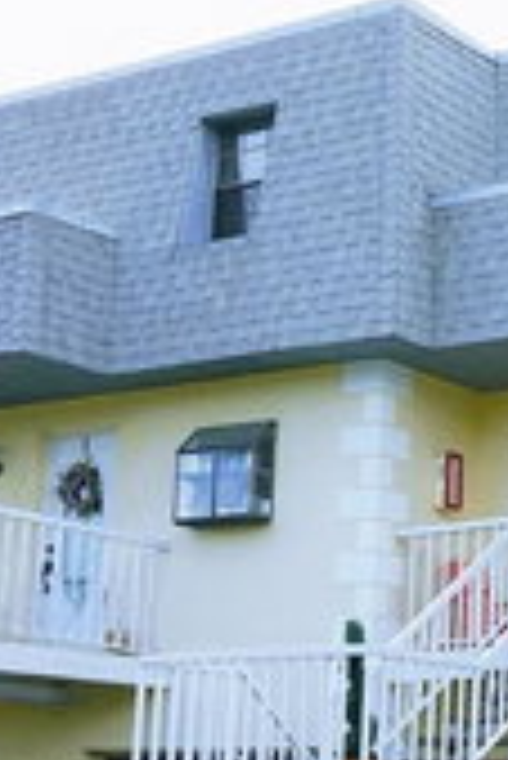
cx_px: 679
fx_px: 1859
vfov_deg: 23.0
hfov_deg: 14.8
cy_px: 531
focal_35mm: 88
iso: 400
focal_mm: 21
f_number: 8
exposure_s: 1/250
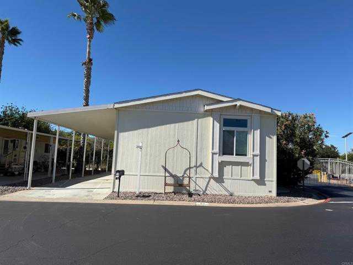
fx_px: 245
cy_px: 132
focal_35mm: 24
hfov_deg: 71.6
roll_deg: -2.4
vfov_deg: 56.8
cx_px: 176
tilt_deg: +5.2
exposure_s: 1/4975
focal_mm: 6.76
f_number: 1.78
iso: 80
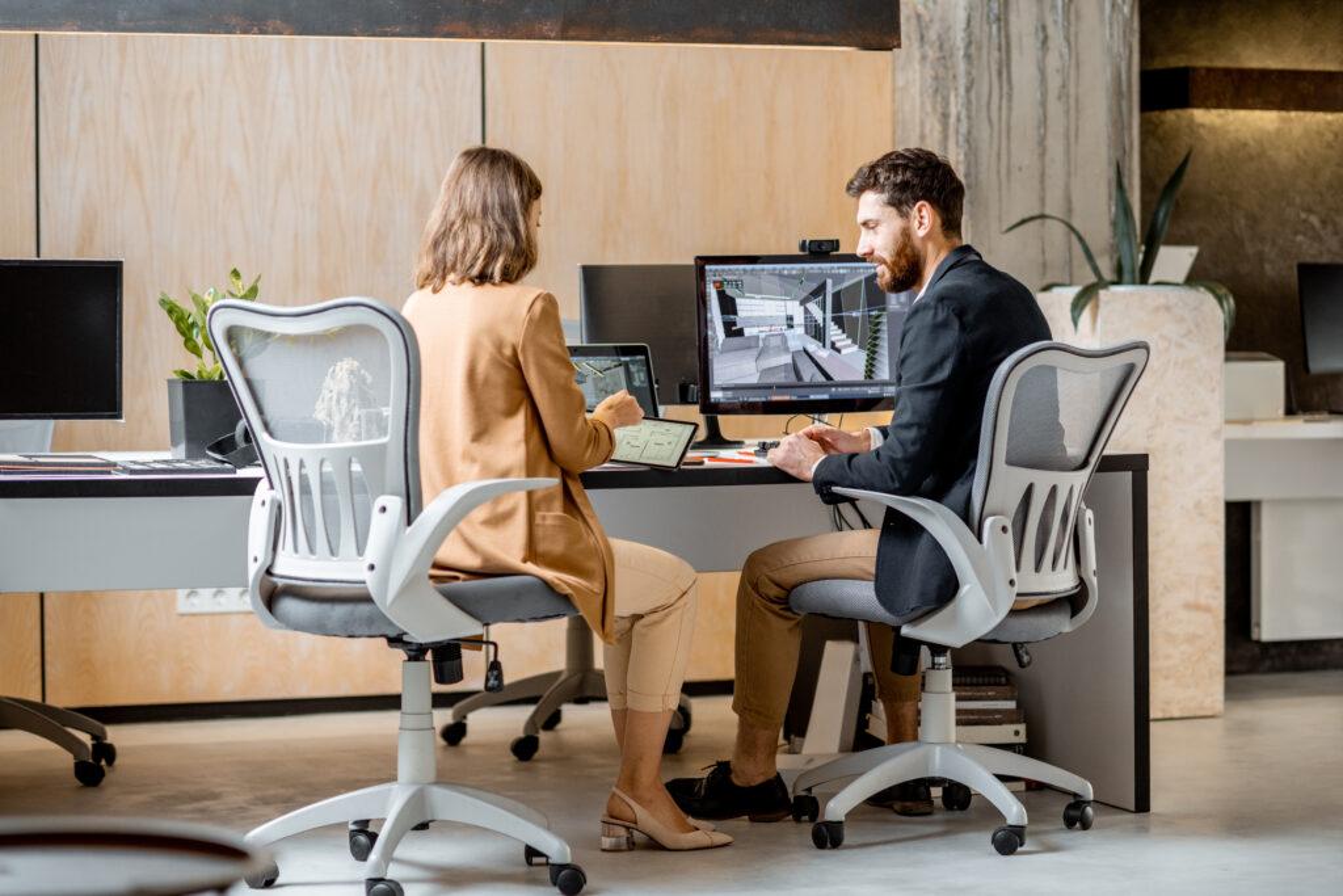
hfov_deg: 23.9
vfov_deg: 16.1
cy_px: 448
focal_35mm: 85
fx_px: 3171
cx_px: 672
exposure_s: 1/200
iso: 500
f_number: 2.2
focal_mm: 85
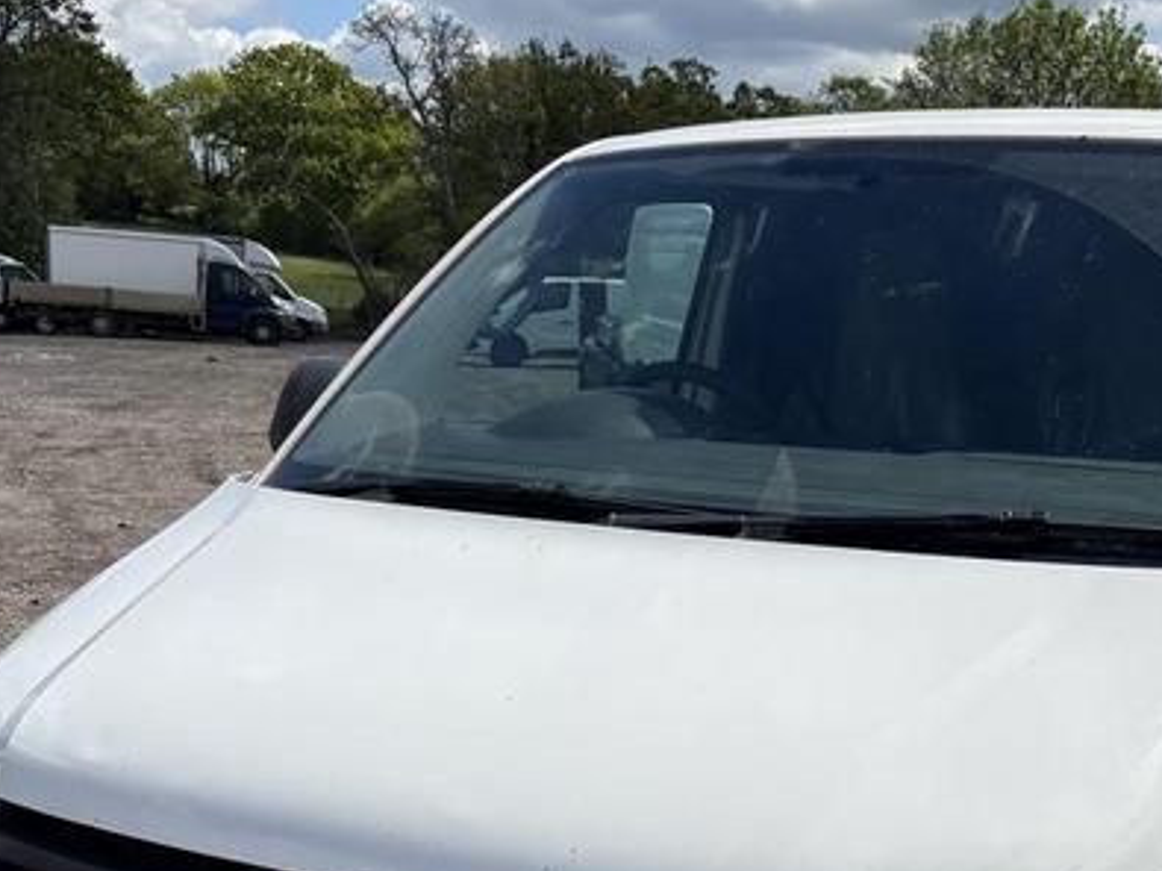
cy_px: 771
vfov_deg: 24.2
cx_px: 894
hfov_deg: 32.0
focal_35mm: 59
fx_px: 1980
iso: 50
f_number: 1.6
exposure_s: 1/6329
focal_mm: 5.96
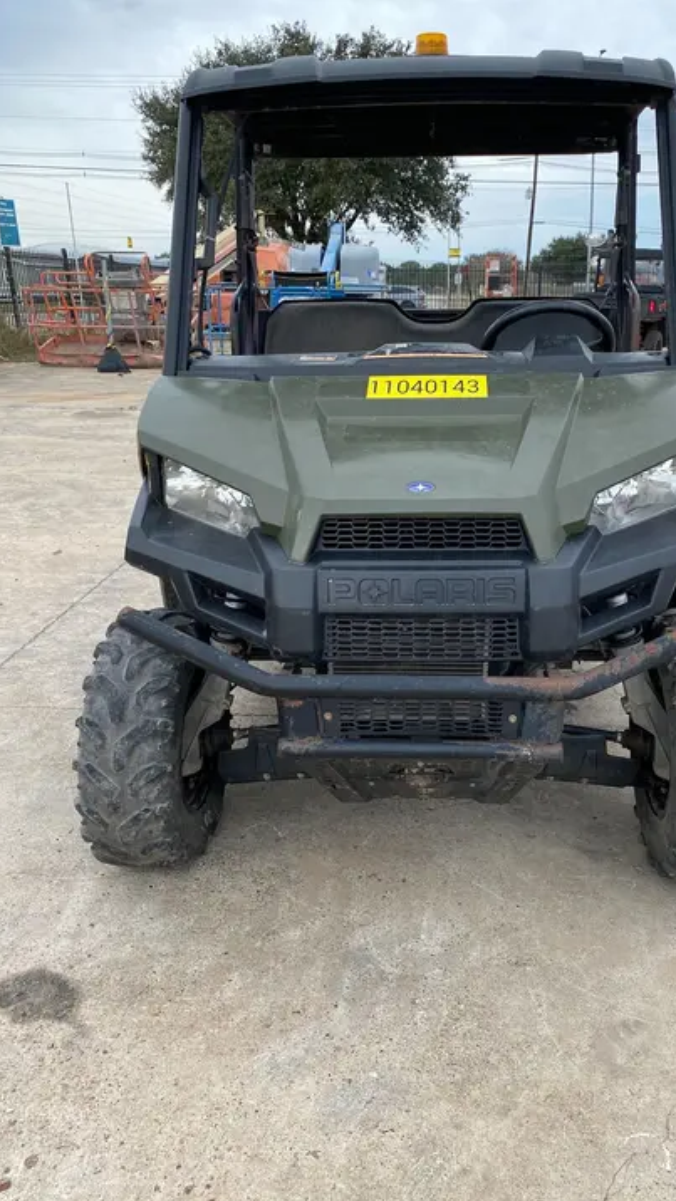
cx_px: 434
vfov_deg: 66.1
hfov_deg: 39.8
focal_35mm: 29
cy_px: 613
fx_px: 924
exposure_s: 1/690
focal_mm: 4.25
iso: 32
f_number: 1.8
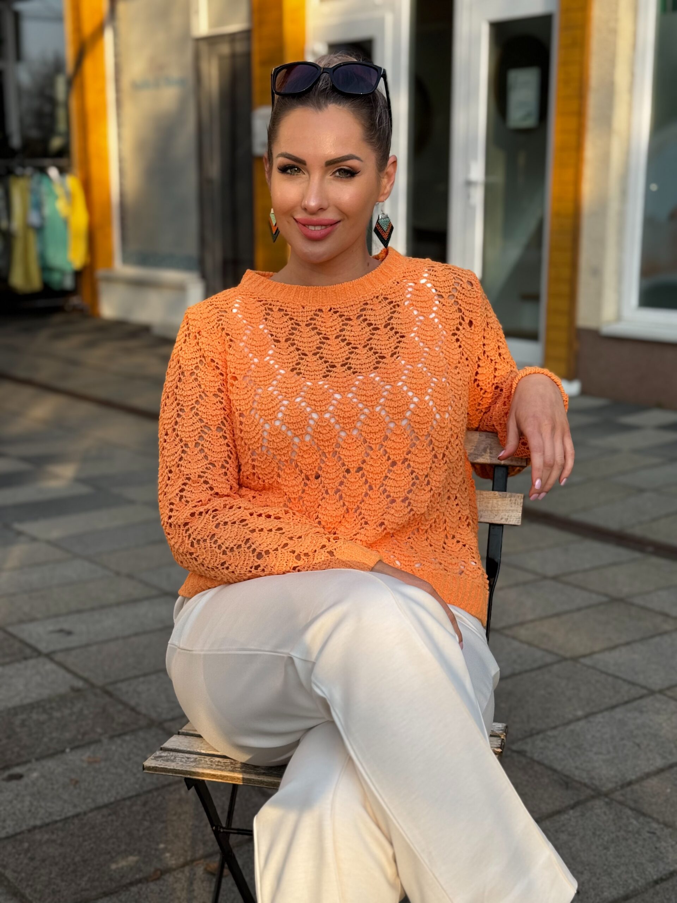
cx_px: 338
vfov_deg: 39.7
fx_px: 1252
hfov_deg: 30.3
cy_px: 452
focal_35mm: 48
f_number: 1.78
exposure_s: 1/1312
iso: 64
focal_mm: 6.76
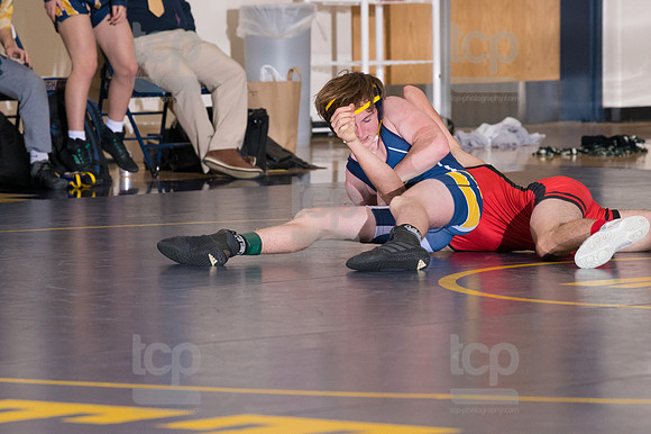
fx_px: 5422
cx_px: 326
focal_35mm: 300
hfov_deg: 6.9
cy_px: 217
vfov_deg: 4.6
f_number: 5.6
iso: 2000
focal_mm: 200
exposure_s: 1/250
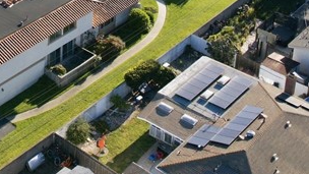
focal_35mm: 88
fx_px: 721
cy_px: -170
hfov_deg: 23.1
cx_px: -4
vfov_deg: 12.2
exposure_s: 1/4000
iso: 370
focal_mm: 12.3
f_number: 2.8
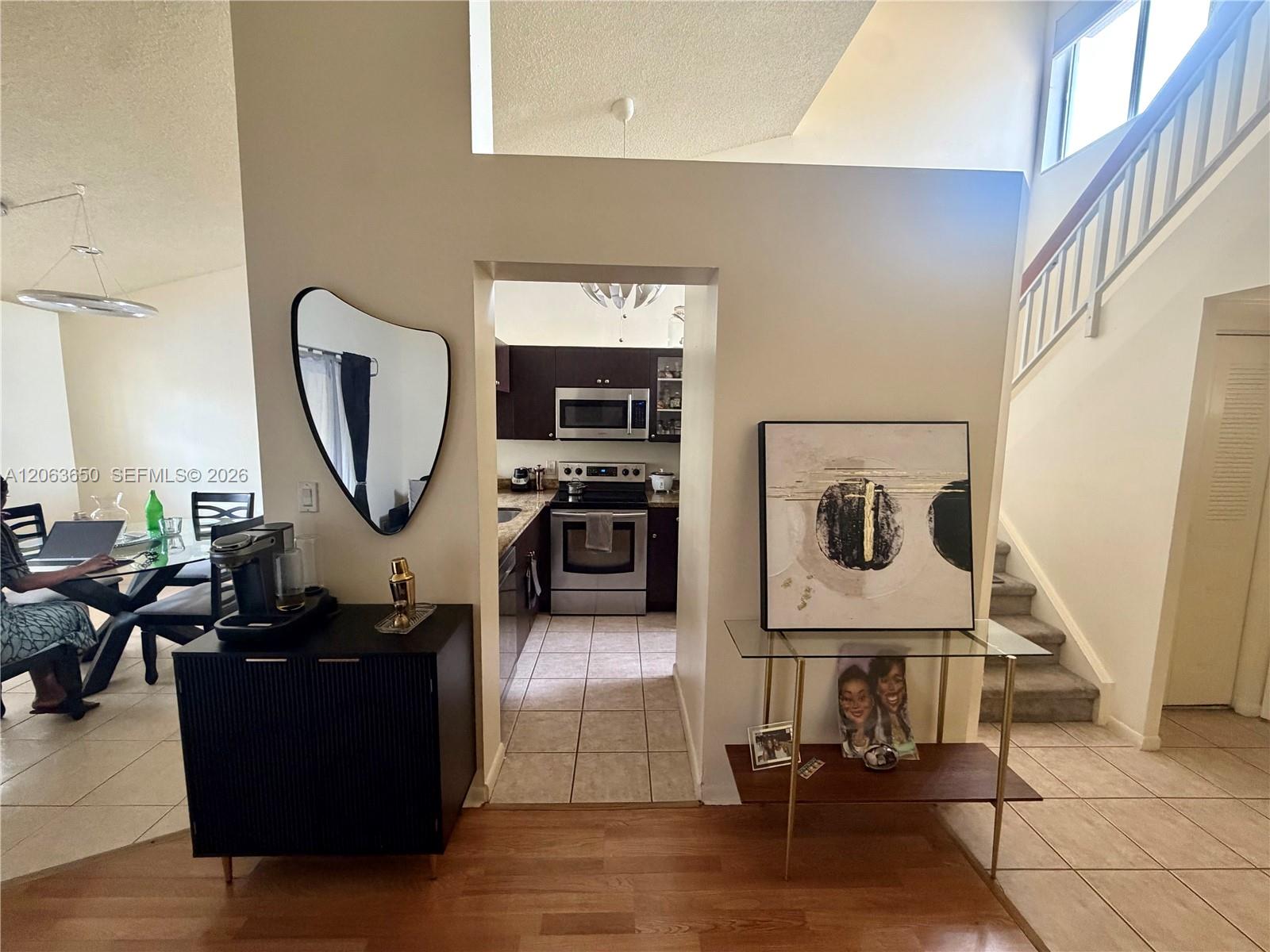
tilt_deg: -7.5
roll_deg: -0.4
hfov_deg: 102.1
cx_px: 635
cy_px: 476
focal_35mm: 14
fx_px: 514
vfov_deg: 85.7
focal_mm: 2.22
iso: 400
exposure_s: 1/60
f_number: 2.2
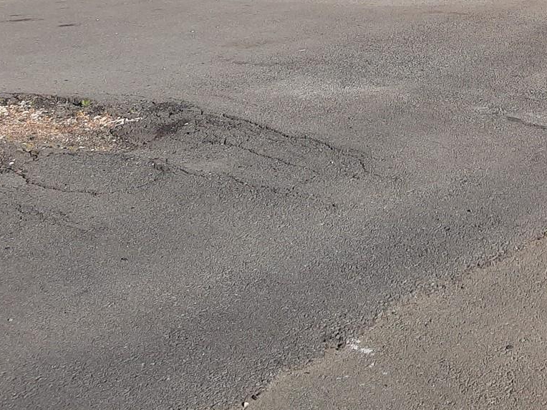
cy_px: -105
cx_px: 634
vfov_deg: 20.3
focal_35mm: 67
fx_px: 1059
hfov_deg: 26.2
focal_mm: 4.6
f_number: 2
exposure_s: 1/489
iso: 32
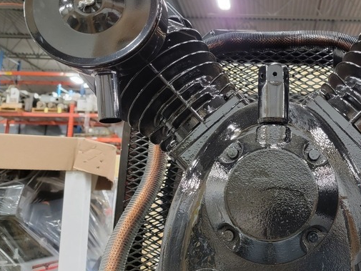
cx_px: 277
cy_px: 139
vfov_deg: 37.7
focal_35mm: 38
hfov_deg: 46.9
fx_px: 396
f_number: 1.8
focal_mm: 6.7
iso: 500
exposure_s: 1/29
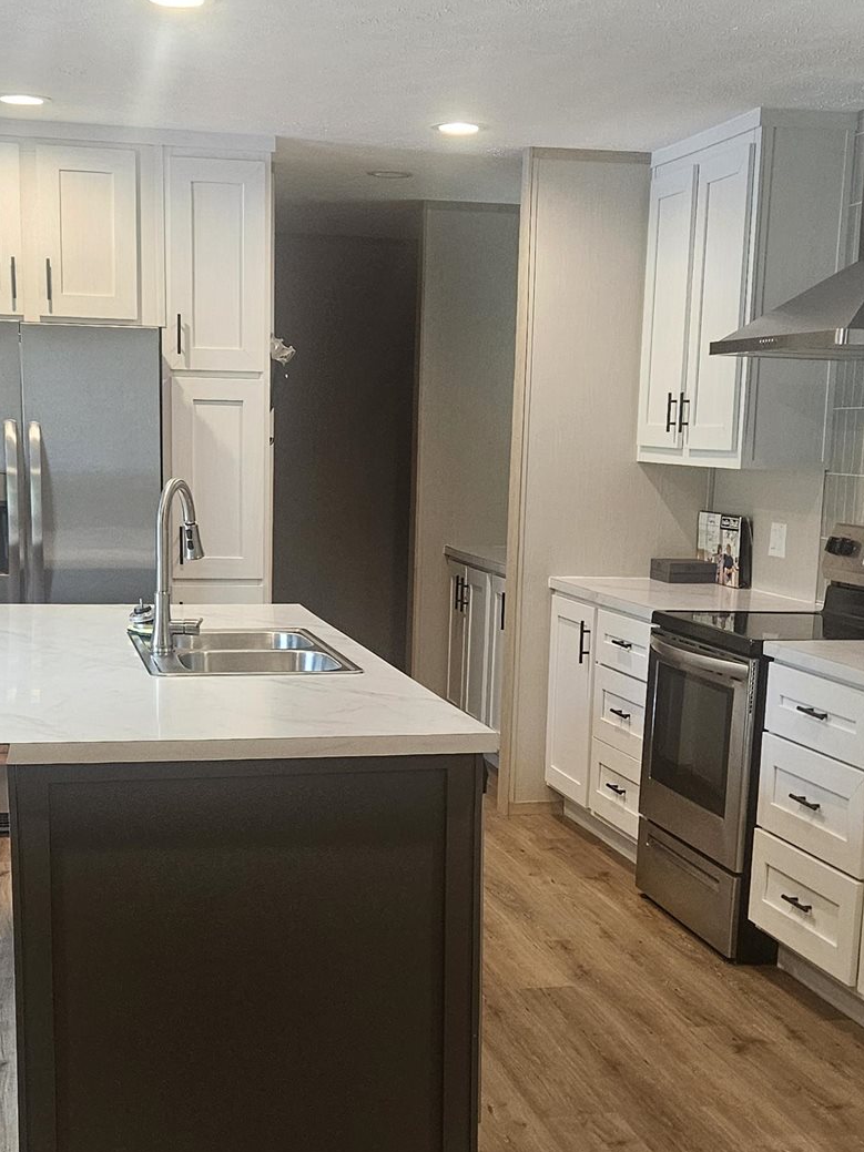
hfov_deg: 28.5
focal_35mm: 51
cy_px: 724
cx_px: 407
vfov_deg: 37.3
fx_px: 1698
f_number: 1.8
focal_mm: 5.4
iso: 320
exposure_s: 1/120
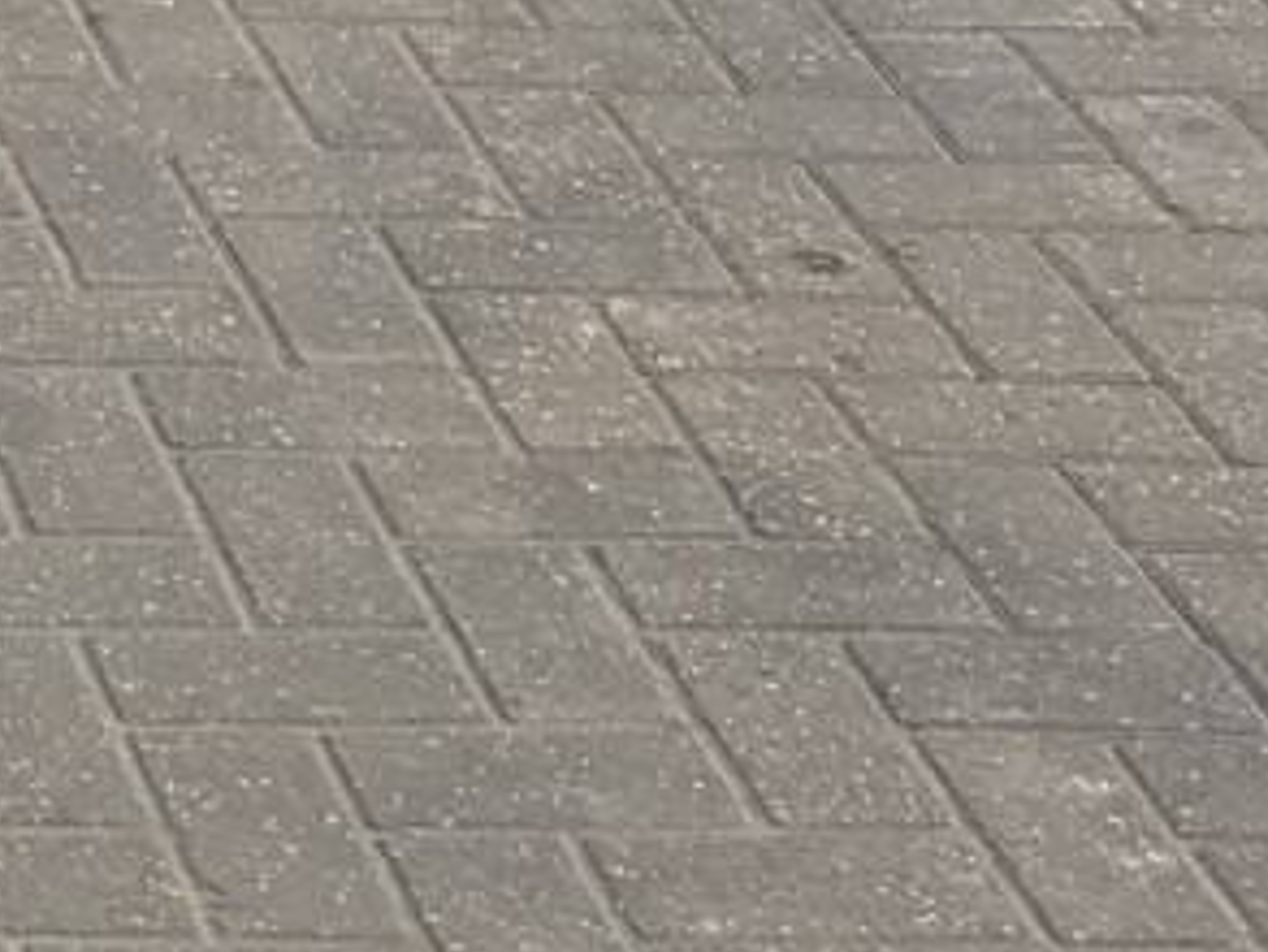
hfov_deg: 10.9
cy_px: -2233
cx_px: -1316
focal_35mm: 164
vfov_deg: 7.5
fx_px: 6010
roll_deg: +0.6
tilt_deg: -1.6
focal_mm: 6.76
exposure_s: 1/1689
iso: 80
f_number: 1.78
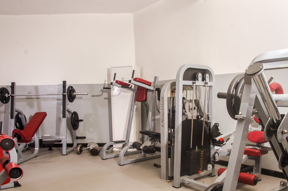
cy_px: 96
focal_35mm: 32
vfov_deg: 41.5
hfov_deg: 59.6
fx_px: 251
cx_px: 144
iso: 640
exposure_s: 1/10
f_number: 10
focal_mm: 21
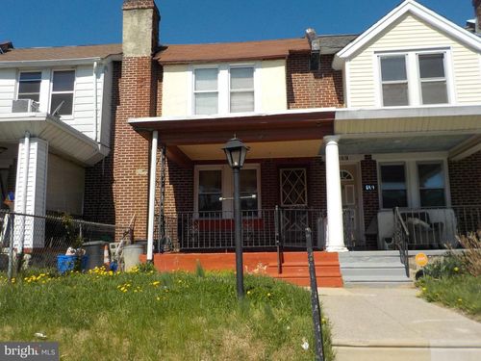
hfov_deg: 60.0
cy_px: 180
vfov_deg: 46.8
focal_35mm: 30
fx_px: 417
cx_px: 240
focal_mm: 4.1
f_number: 3.3
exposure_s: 1/1250
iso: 125
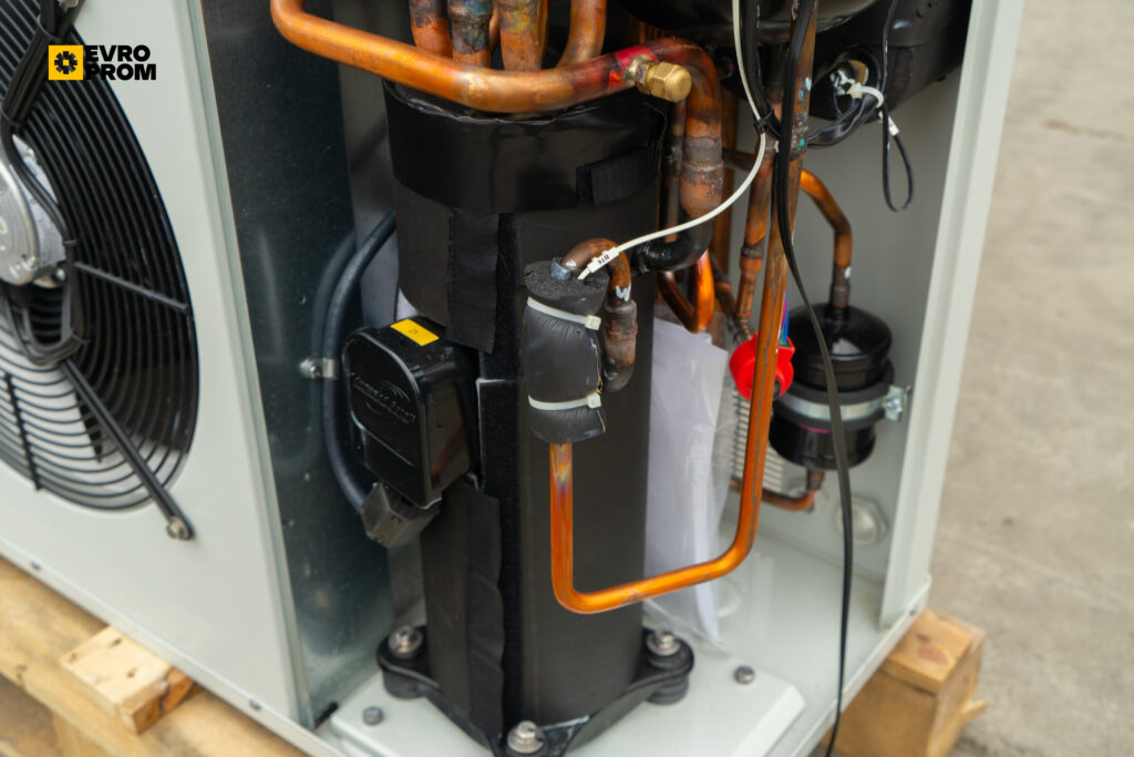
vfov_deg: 33.4
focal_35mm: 40
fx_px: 1260
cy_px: 378
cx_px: 567
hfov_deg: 48.5
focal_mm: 40
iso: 250
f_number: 6.3
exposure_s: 1/100
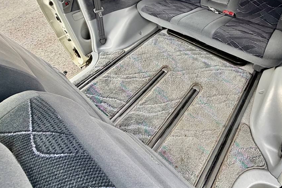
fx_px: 172
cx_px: 185
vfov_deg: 52.8
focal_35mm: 22
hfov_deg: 76.4
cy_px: 33
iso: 320
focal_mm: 2.22
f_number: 2.2
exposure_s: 1/69
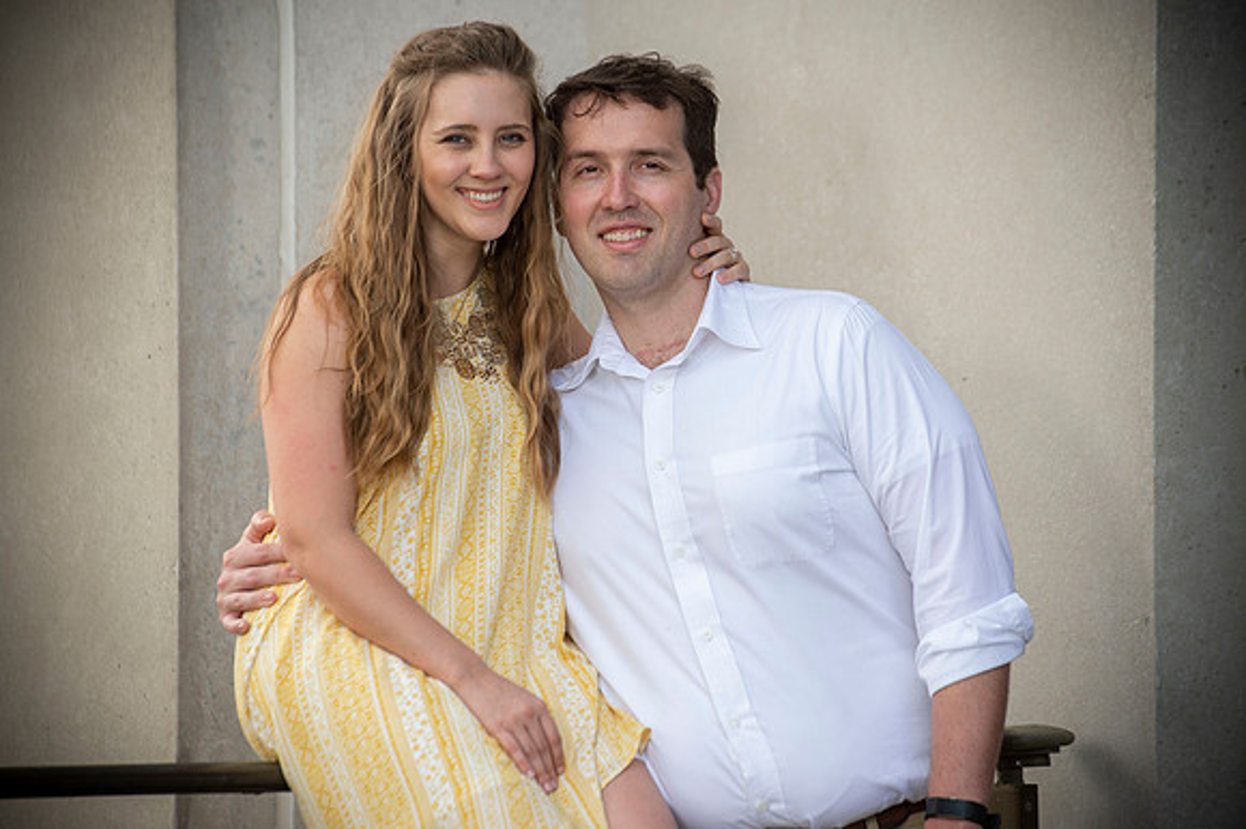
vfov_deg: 6.9
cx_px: 623
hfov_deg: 10.3
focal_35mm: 200
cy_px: 414
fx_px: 6918
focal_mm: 200
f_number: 5.6
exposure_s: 1/250
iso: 250
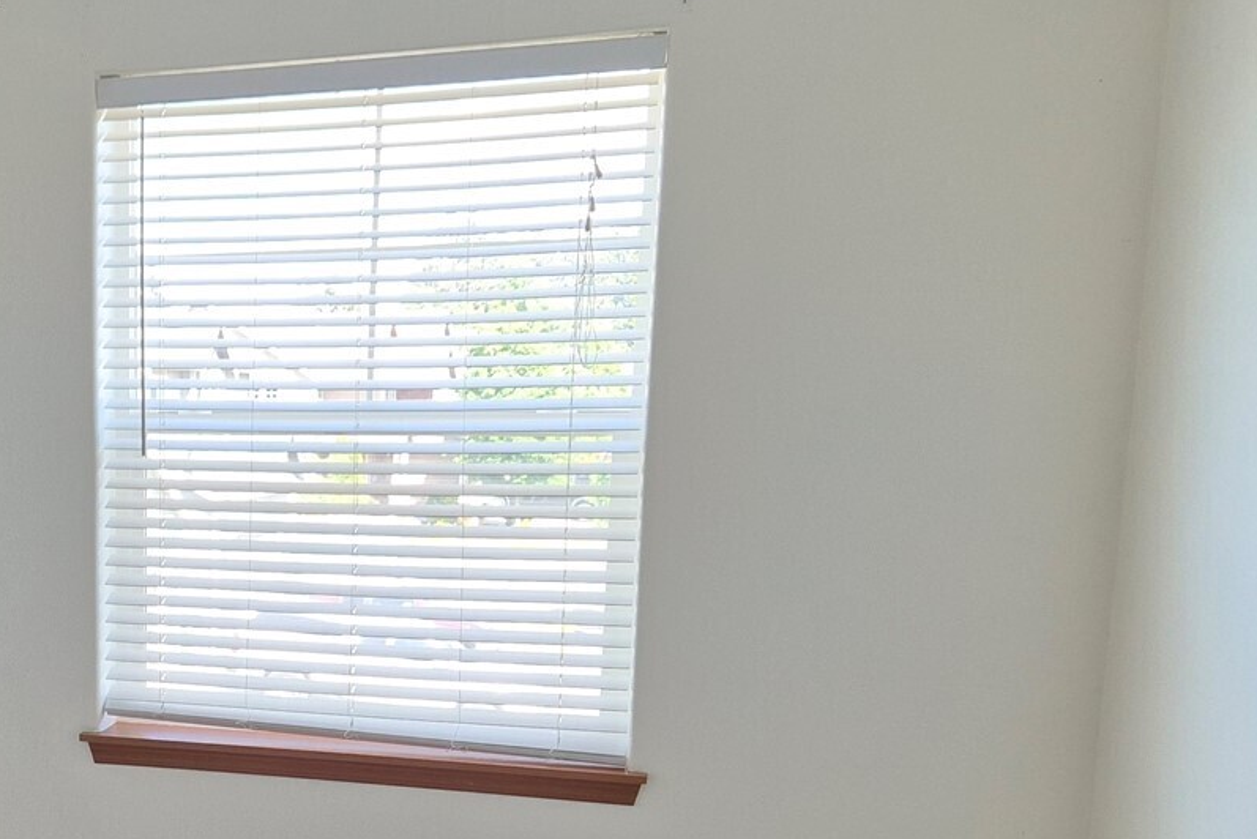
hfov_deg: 37.5
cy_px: 680
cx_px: 57
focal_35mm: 48
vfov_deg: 27.5
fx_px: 1677
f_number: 1.8
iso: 250
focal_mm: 5.4
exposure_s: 1/180
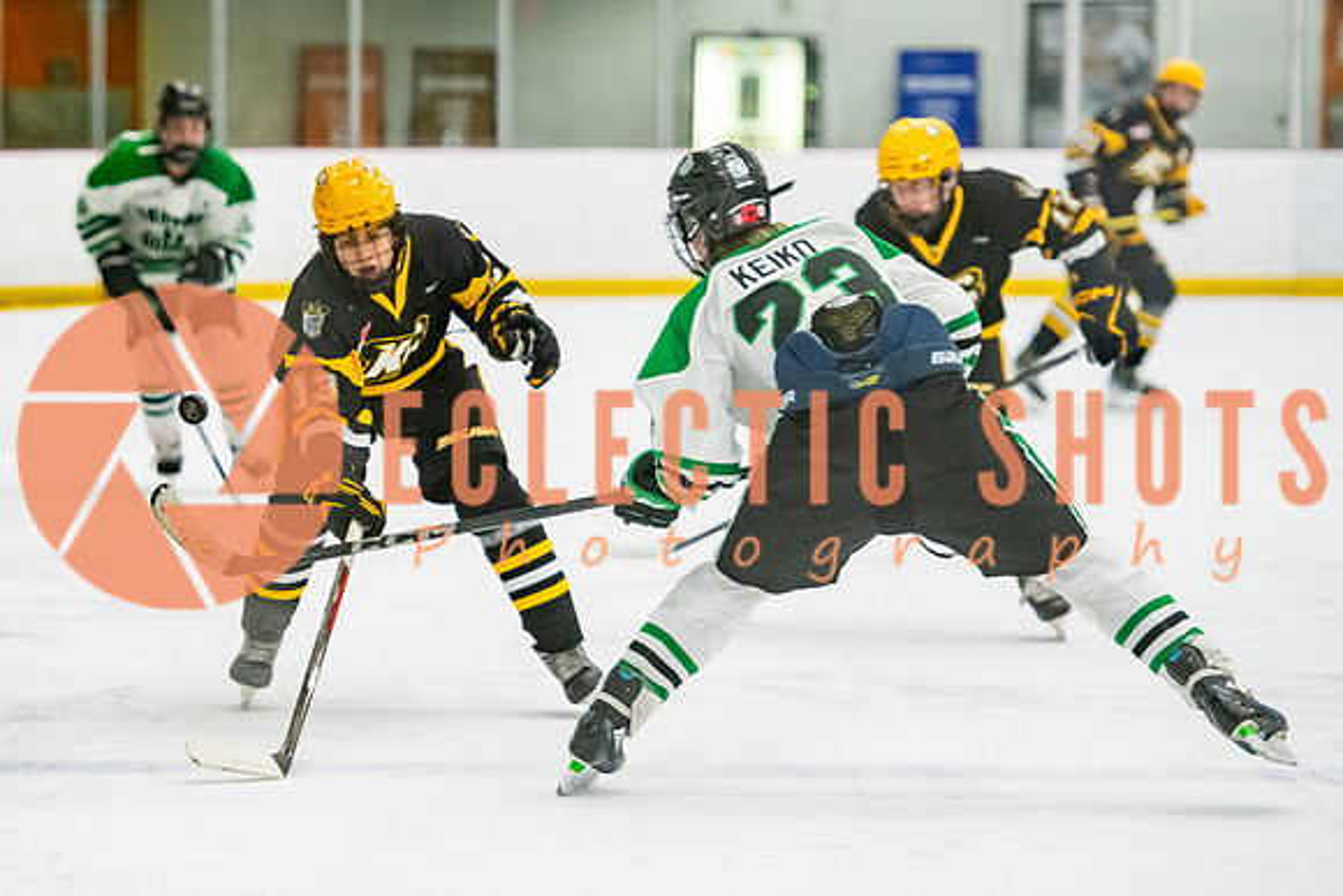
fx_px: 8100
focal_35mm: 217
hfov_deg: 9.5
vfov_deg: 6.3
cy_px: 437
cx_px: 315
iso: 4000
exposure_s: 1/800
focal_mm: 135
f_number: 2.8
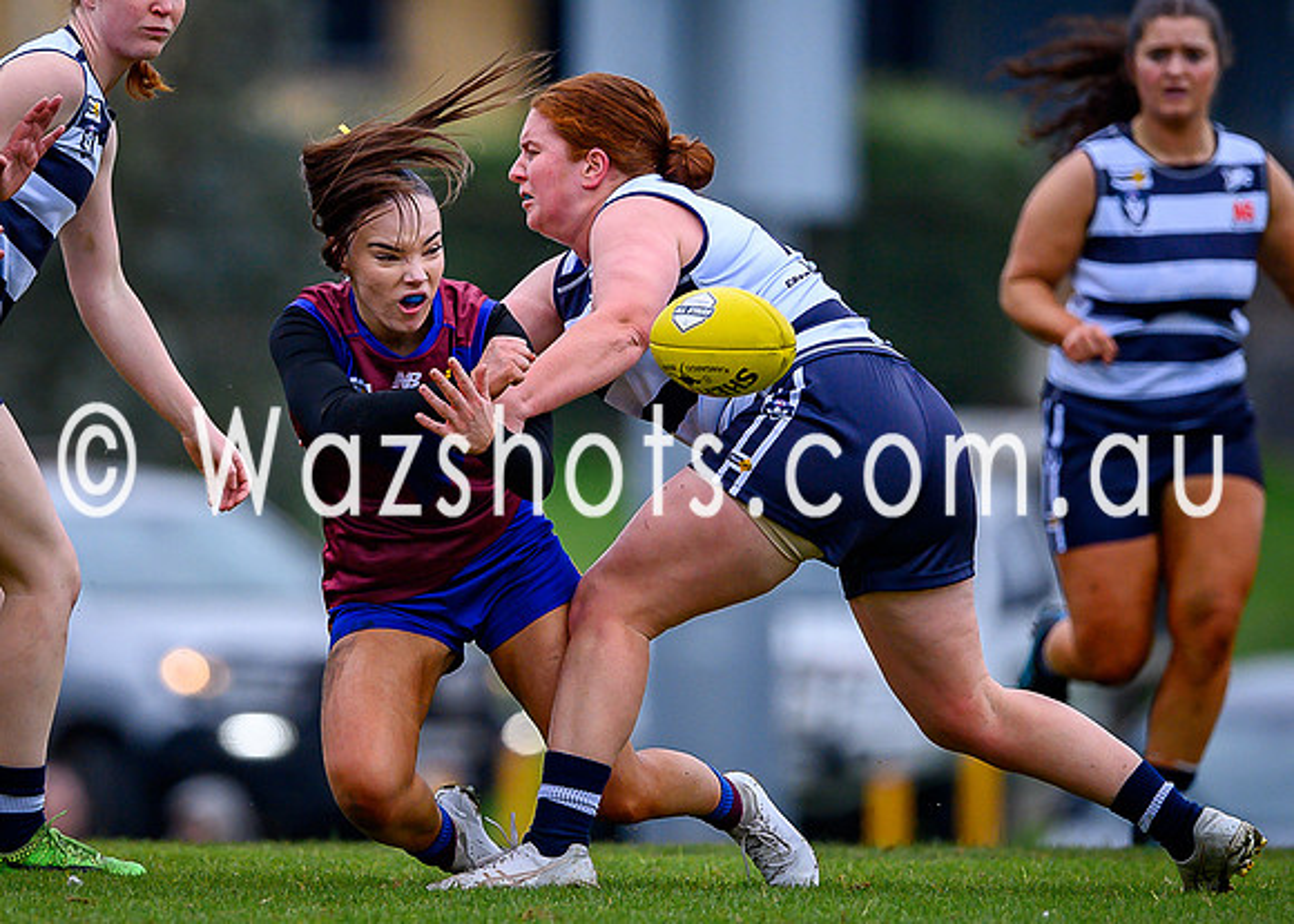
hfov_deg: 1.8
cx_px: 385
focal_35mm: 1121
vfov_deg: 1.3
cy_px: 208
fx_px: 41181
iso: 900
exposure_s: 1/1600
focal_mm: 500
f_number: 4
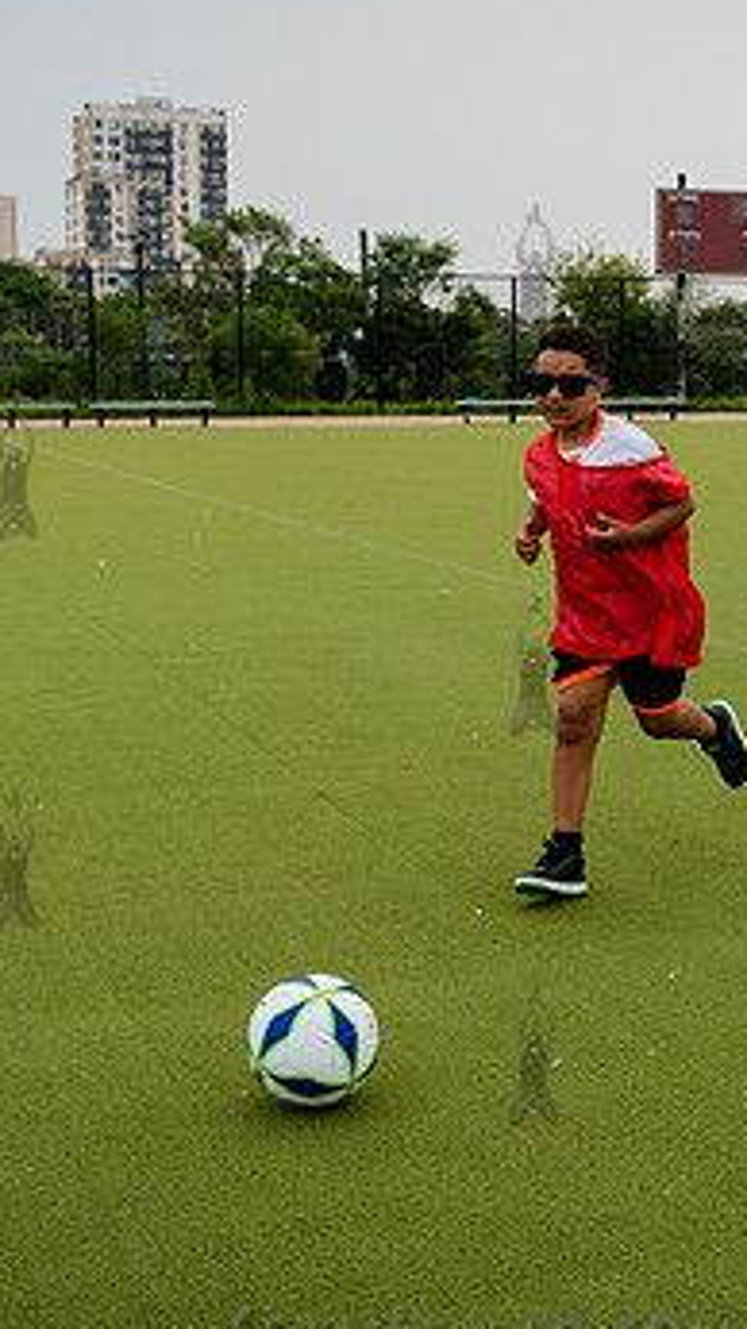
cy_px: 622
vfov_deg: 35.4
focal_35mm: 59
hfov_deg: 20.1
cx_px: 620
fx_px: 2078
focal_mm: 28
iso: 250
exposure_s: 1/1250
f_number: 4
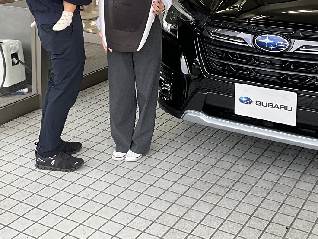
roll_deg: -1.3
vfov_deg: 24.3
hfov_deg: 33.2
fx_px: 533
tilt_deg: -8.9
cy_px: 10
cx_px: 175
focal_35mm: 58
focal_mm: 3
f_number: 1.8
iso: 20
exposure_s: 1/100
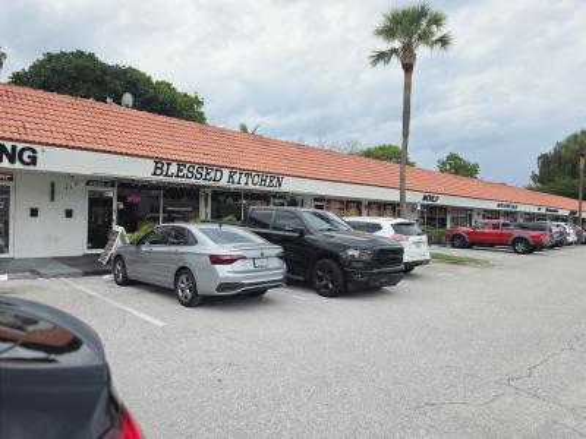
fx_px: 389
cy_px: 220
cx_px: 293
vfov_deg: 58.9
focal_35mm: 23
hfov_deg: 73.9
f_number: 1.4
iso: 64
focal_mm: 6.5
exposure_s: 1/2579
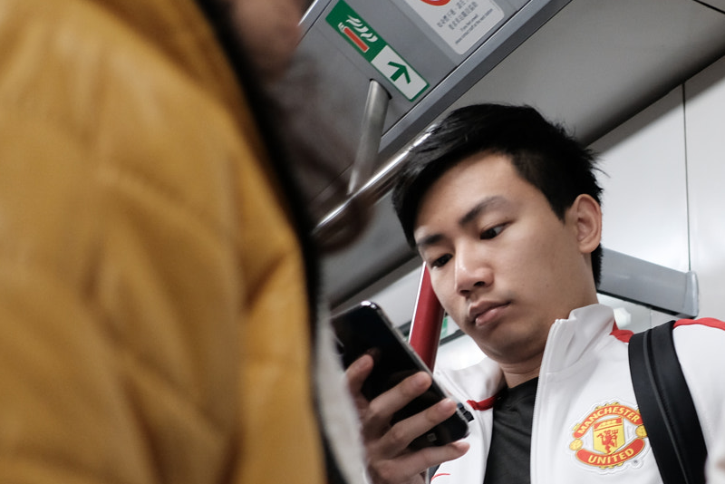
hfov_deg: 35.0
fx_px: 1088
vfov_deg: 24.8
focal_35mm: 54
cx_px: 634
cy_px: 358
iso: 1000
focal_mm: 18
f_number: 2
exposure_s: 1/125
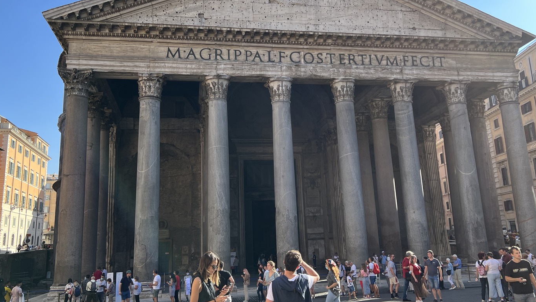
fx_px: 469
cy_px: 131
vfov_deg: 35.6
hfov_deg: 59.5
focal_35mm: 33
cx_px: 277
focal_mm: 5.7
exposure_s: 1/1266
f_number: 1.5
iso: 50
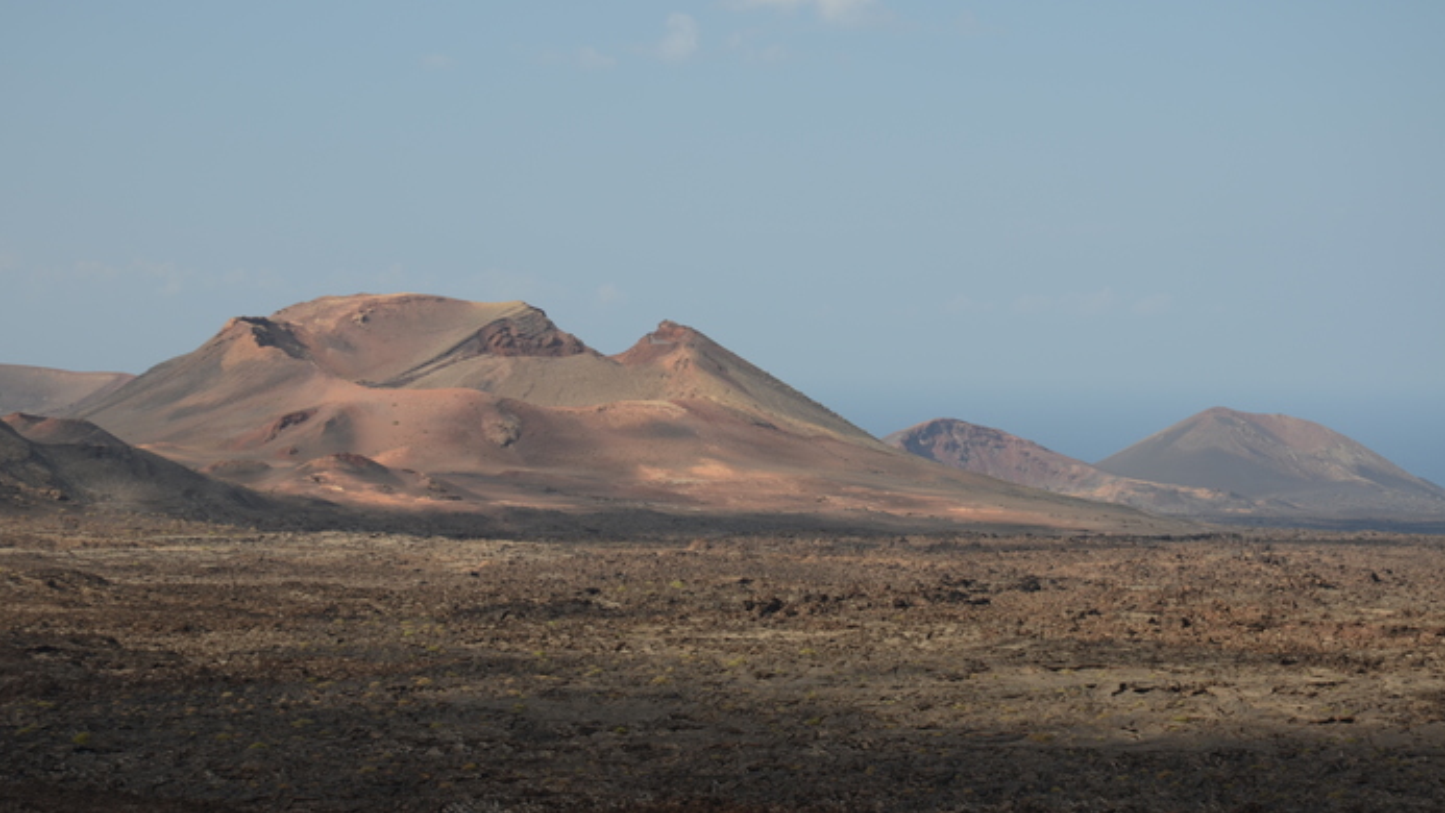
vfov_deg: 12.7
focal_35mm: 95
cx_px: 721
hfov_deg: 22.5
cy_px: 365
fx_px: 3640
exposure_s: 1/60
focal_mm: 60
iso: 100
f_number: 8
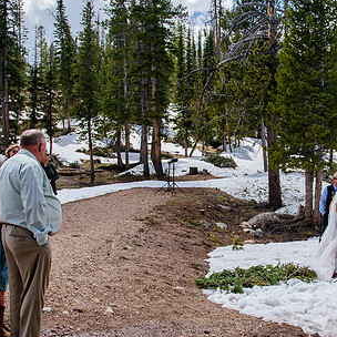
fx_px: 452
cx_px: 242
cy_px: 180
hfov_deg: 40.1
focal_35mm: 41
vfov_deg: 40.9
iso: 200
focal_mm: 24
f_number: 5.6
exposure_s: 1/640
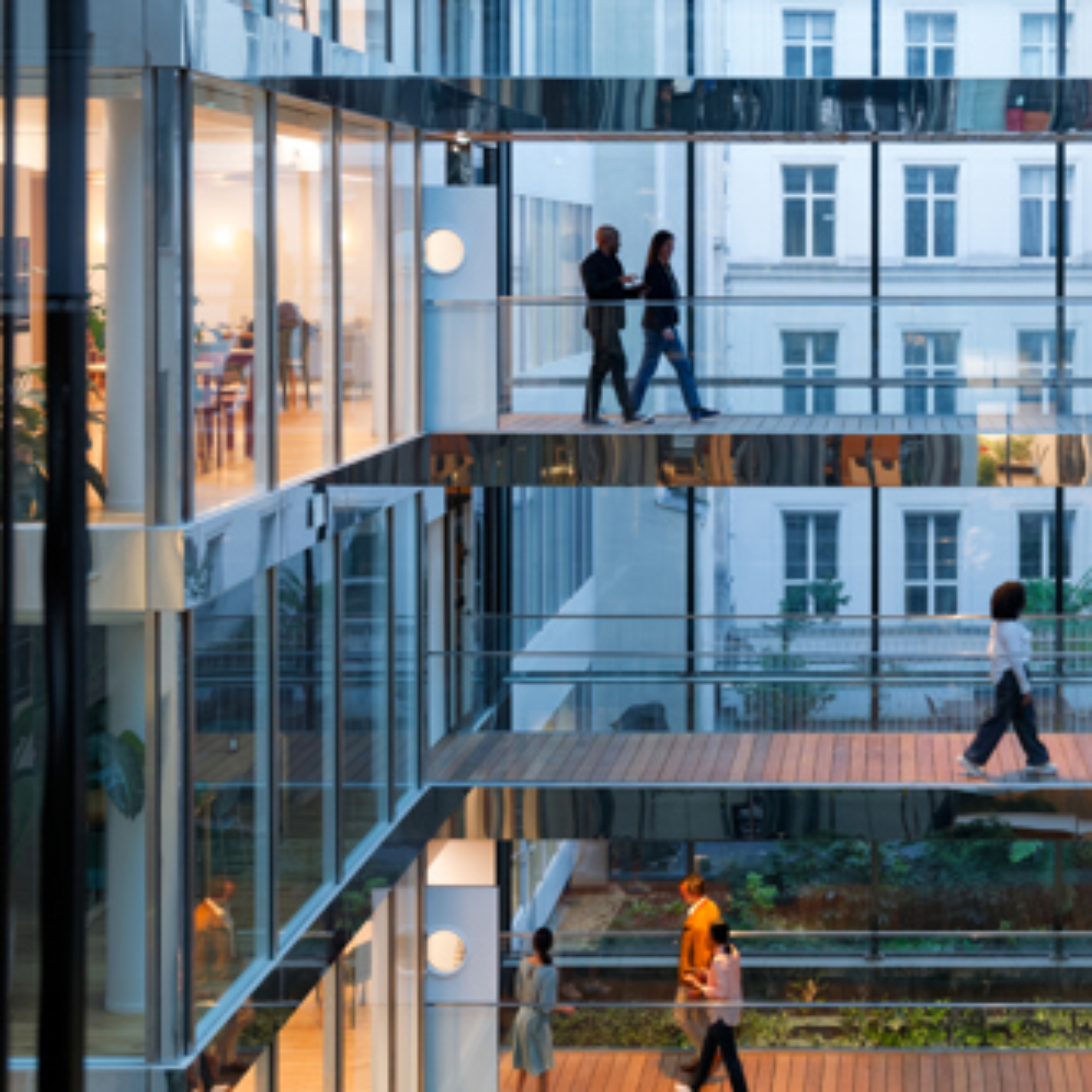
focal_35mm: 50
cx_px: 844
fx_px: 1785
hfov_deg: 33.2
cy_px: 500
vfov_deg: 34.0
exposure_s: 1/40
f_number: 2.8
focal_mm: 34
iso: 800
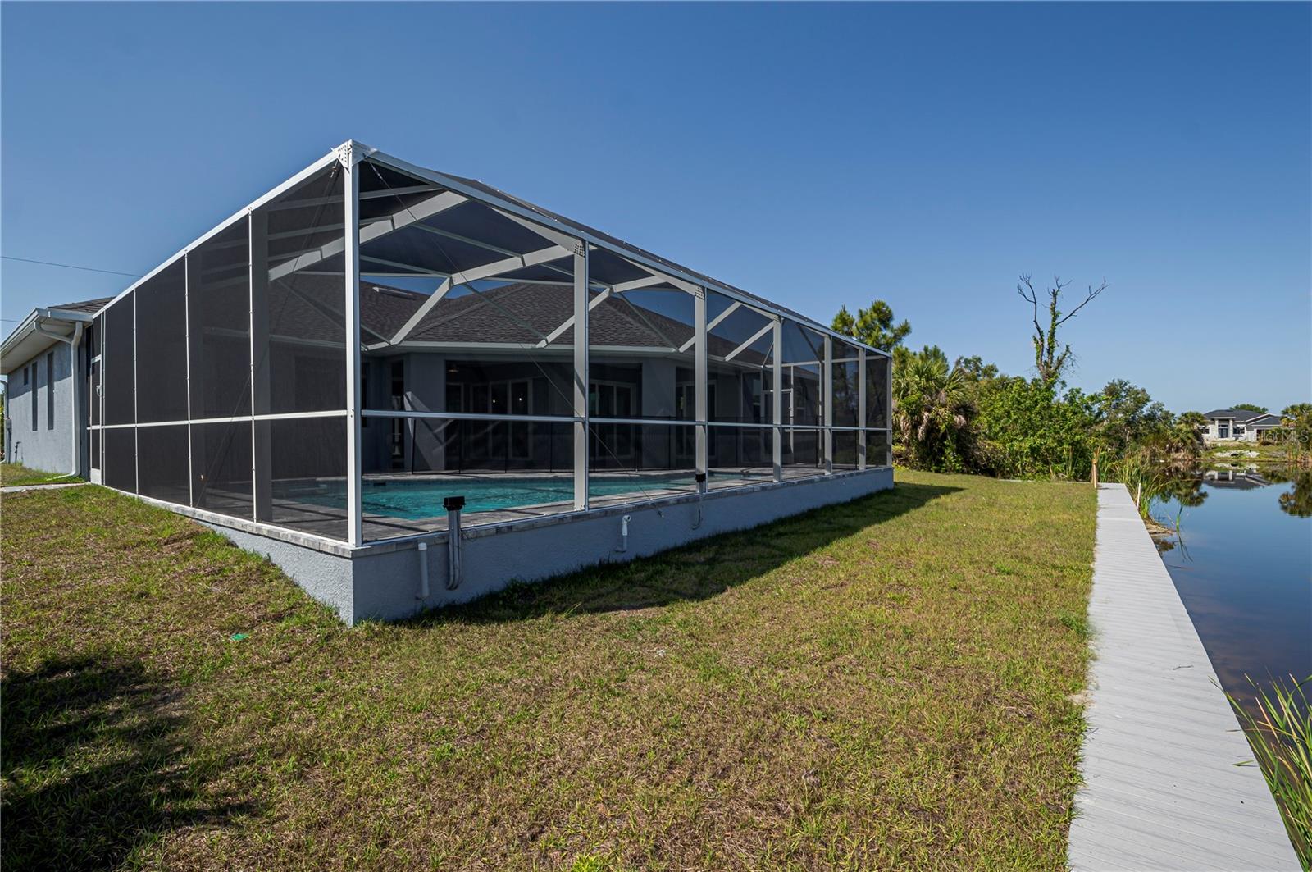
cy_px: 436
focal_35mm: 15
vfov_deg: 77.2
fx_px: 546
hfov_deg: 100.5
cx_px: 656
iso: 100
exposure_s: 1/200
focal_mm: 10
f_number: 7.1
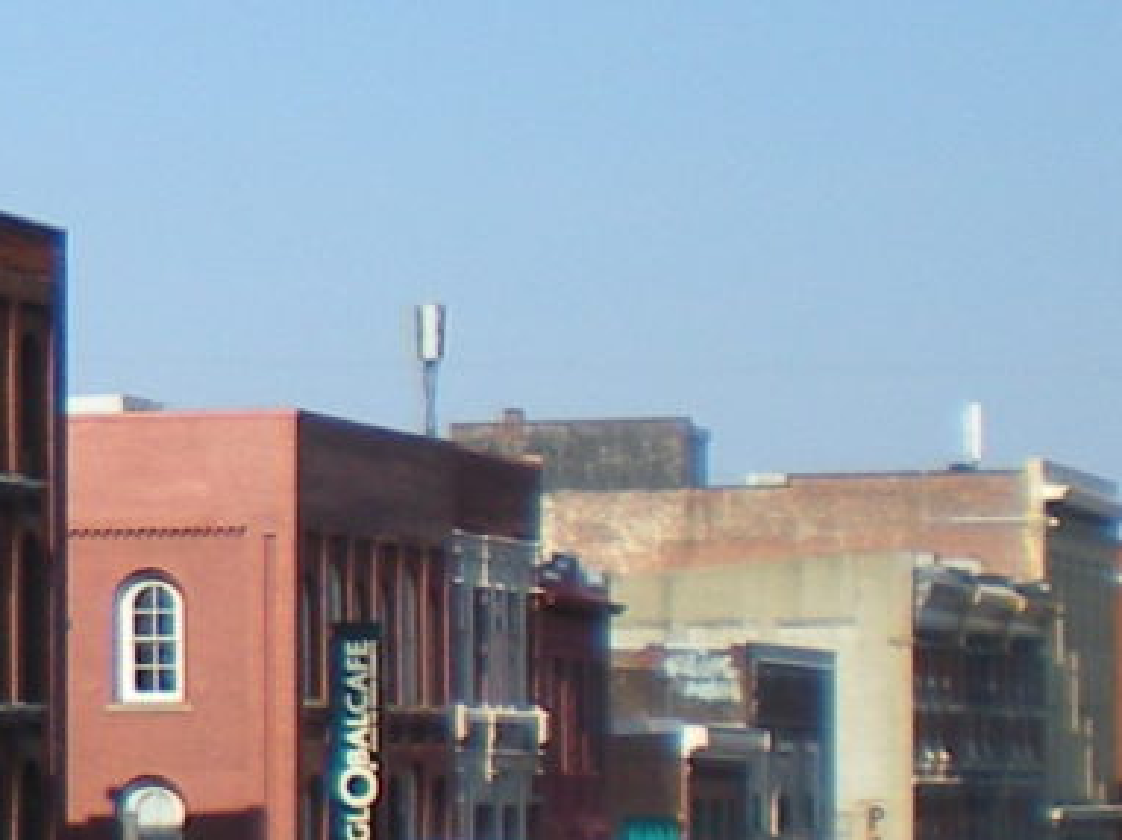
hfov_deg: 9.3
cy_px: 676
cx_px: -1087
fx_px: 6446
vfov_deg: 7.4
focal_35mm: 199
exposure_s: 1/482
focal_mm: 6.3
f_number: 4.6
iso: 64
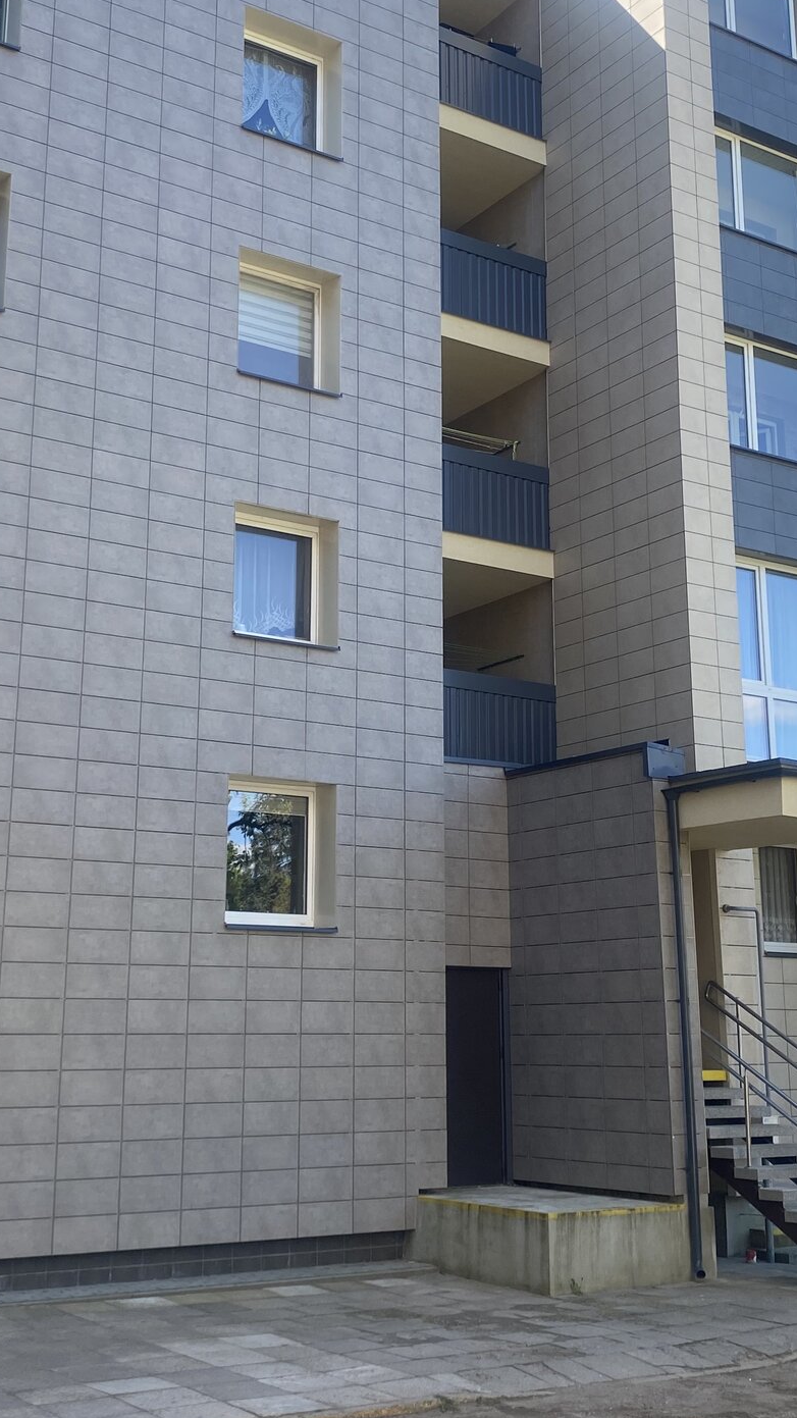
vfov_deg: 46.3
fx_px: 1654
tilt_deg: +13.7
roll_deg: +1.0
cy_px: 621
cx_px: 420
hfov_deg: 27.1
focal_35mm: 44
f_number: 1.8
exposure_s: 1/666
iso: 32
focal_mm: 4.25
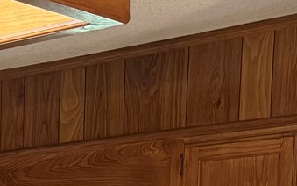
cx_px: -134
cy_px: 517
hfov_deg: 13.7
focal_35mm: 144
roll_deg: +1.0
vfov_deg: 8.1
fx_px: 1166
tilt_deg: -10.8
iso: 400
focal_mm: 6.76
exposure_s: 1/60
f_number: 1.78
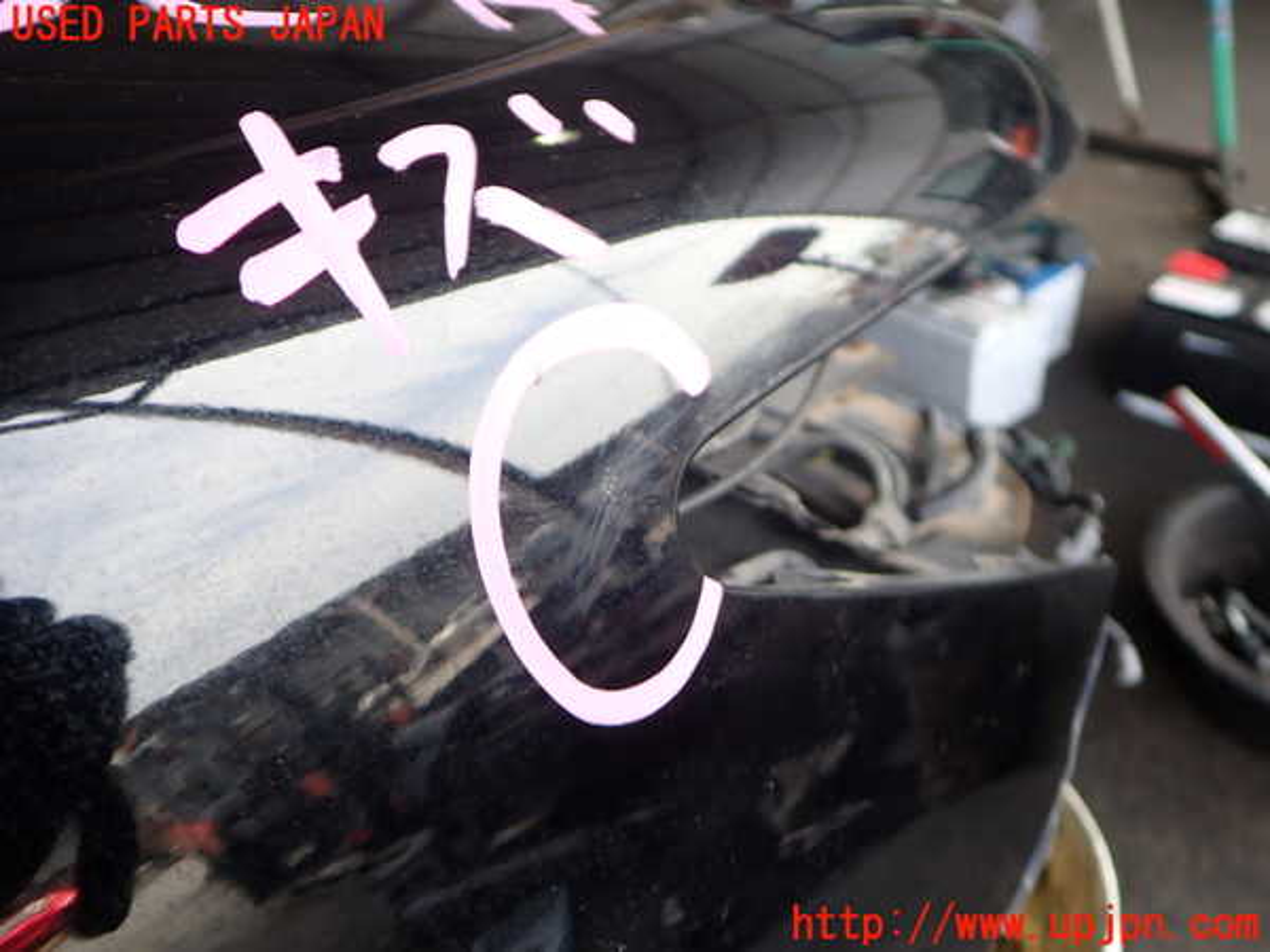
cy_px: 476
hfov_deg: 60.0
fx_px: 1101
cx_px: 635
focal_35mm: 30
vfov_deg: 46.8
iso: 125
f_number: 2.3
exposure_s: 1/125
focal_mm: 5.4
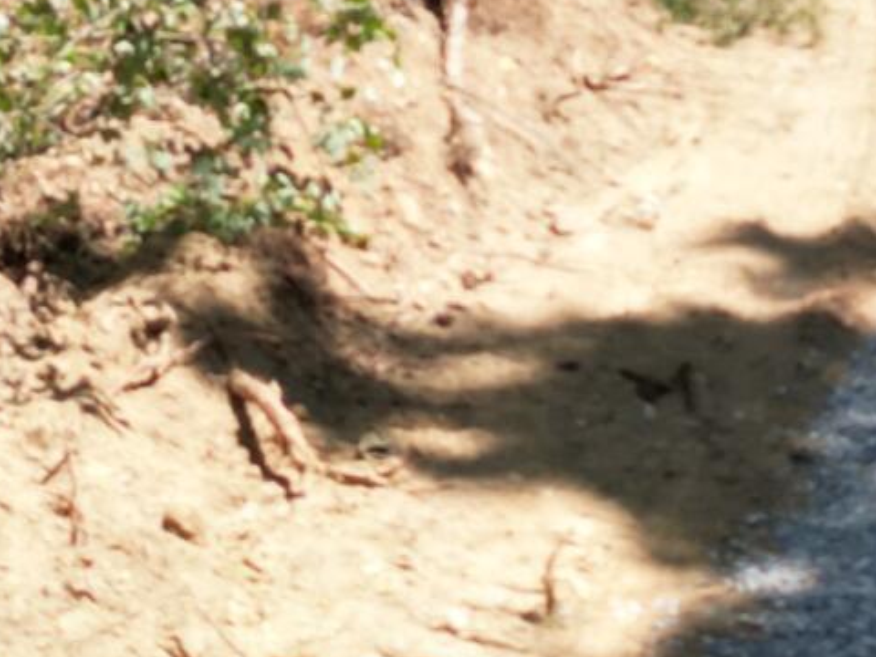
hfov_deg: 13.2
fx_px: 3796
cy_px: -49
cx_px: 323
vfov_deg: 9.8
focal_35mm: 150
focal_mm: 6.72
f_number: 1.7
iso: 110
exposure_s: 1/1250
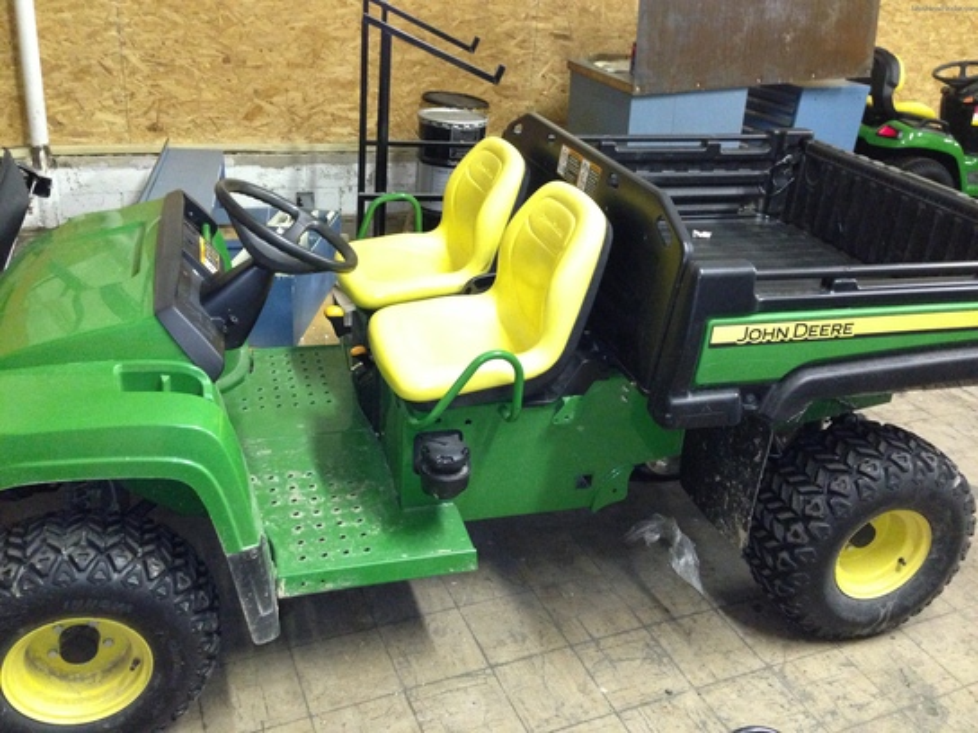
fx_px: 932
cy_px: 366
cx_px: 489
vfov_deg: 42.9
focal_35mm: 33
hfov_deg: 55.4
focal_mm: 4.13
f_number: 2.4
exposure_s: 1/16
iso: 640
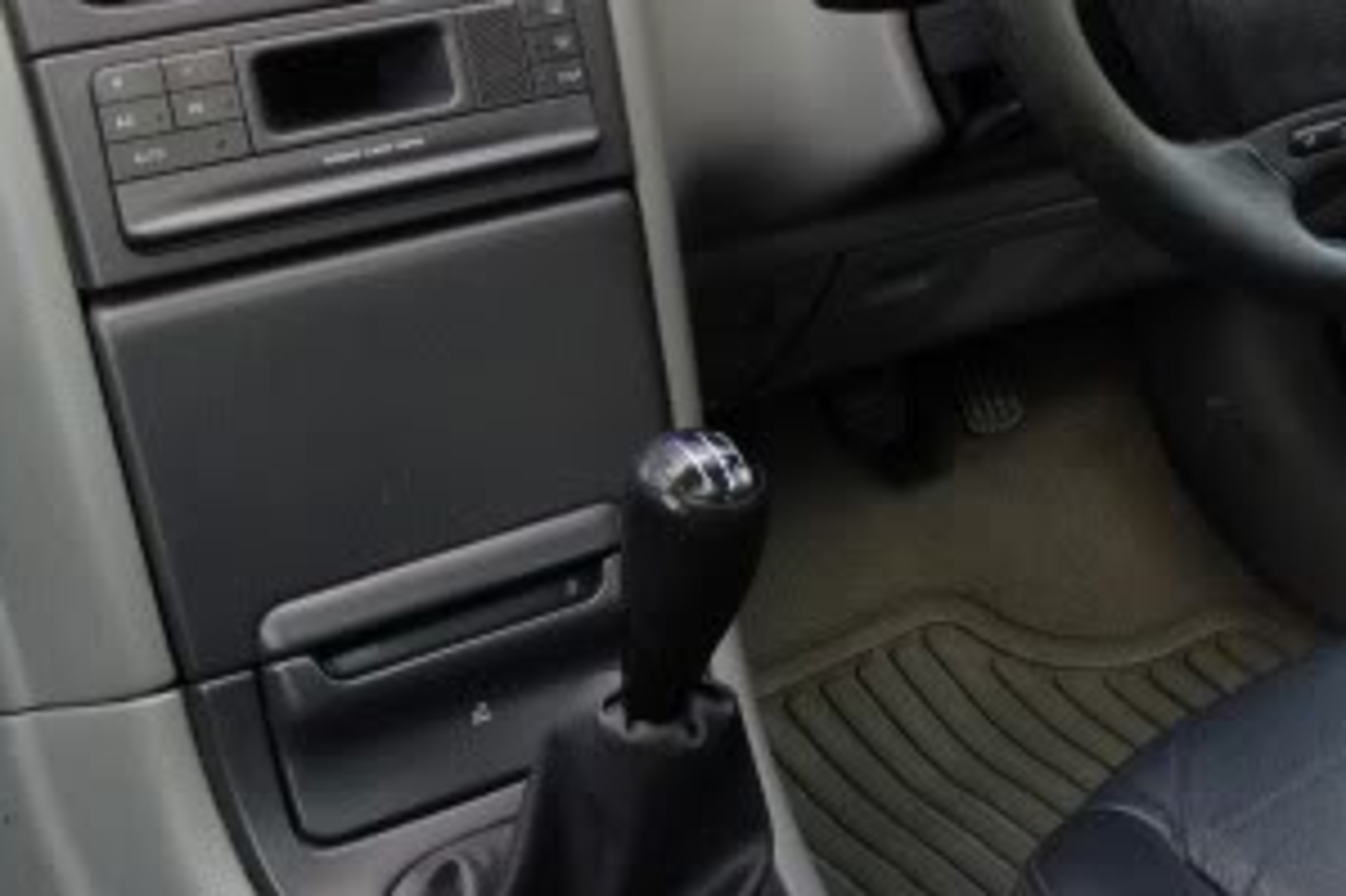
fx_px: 2915
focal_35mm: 78
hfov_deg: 25.1
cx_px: 1242
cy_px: 0
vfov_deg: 17.1
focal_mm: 4.3
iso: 64
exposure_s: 1/120
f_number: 2.4
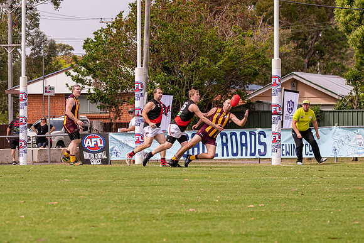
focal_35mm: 258
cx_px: 122
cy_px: 104
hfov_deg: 8.0
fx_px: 2604
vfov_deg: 5.3
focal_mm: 150
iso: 800
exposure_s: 1/3200
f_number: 6.3
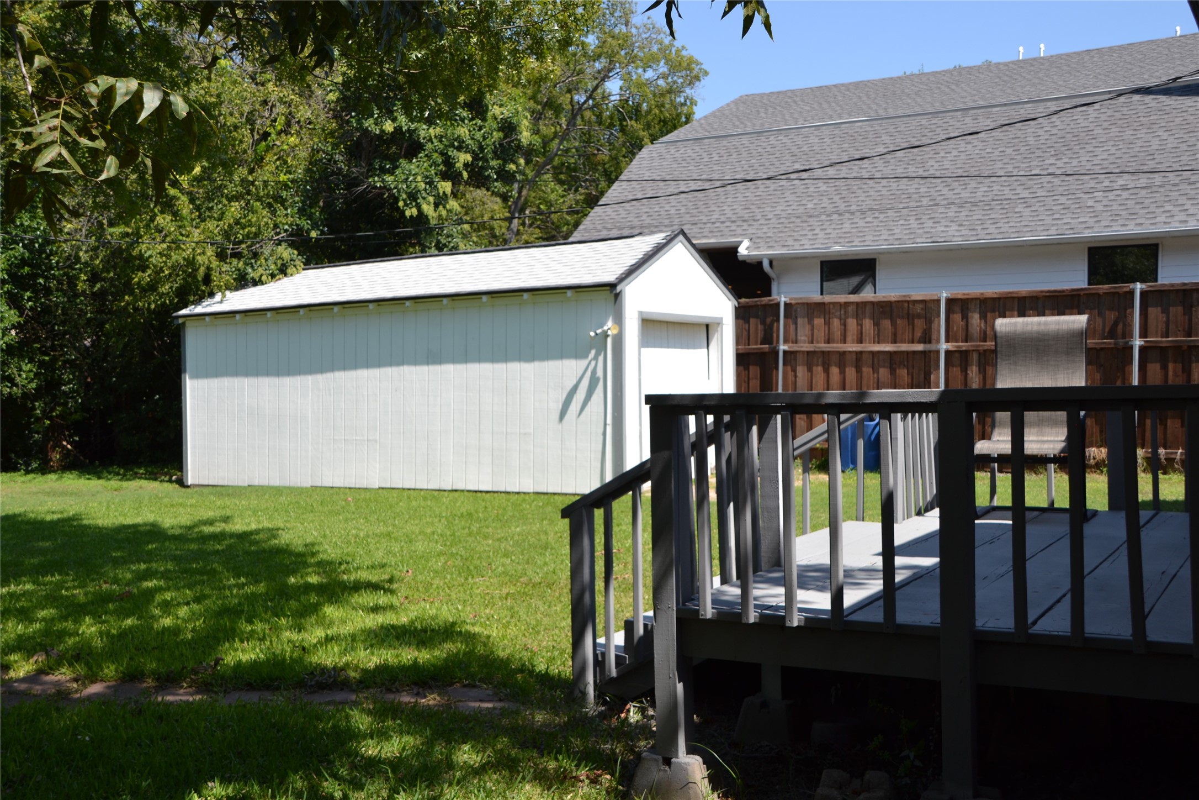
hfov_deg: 51.3
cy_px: 400
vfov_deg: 35.5
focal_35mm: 38
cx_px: 600
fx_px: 1249
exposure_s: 1/250
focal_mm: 25
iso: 100
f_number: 8
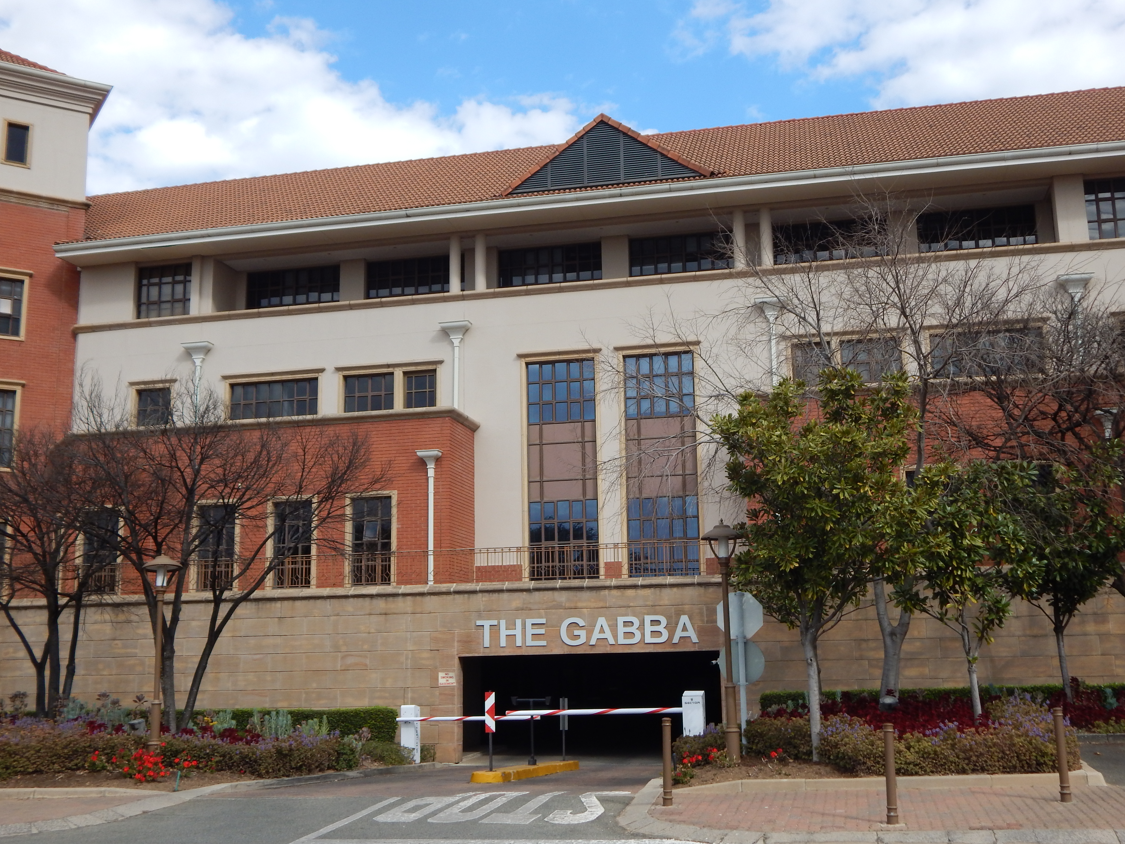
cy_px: 422
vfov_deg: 37.7
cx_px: 562
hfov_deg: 49.0
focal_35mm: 38
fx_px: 1235
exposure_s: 1/800
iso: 125
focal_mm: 6.8
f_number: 3.4
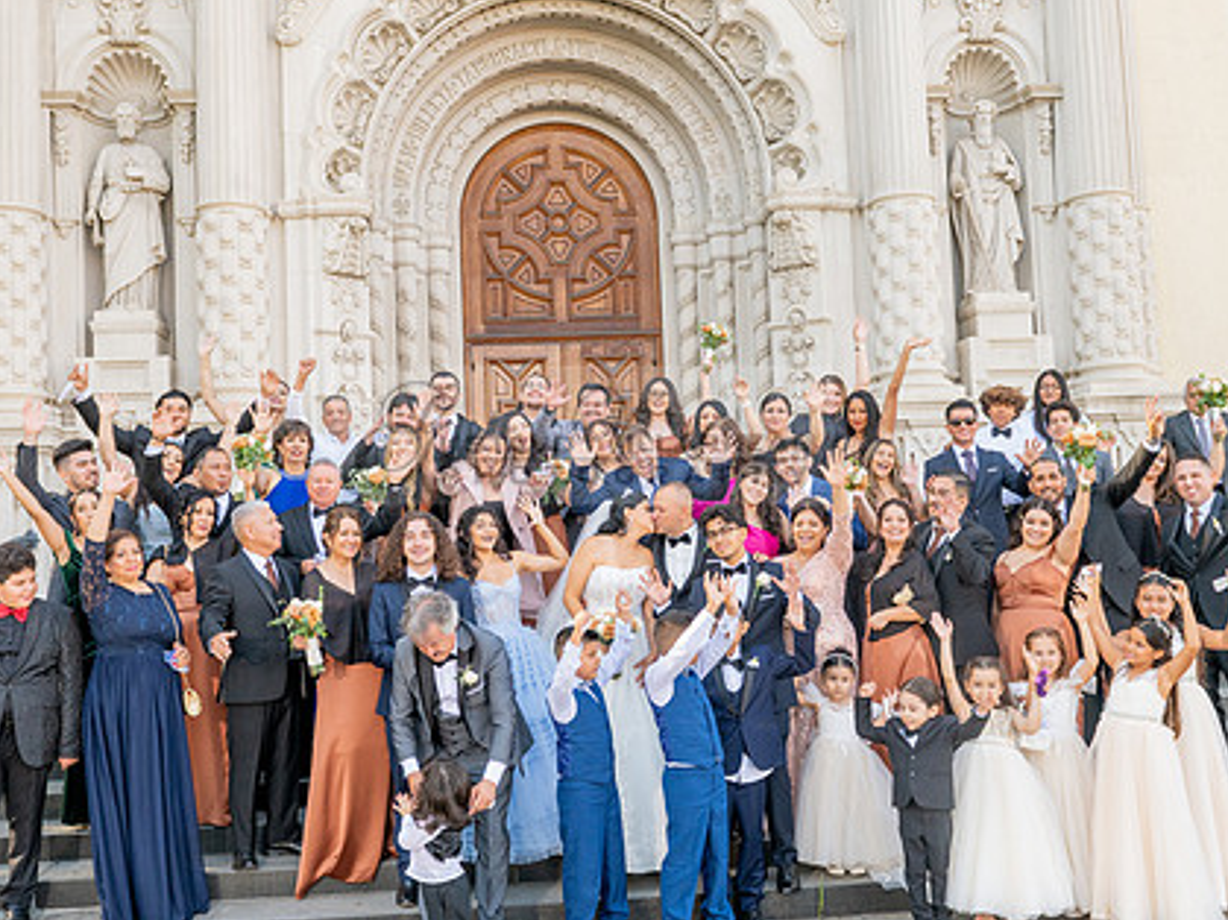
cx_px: 601
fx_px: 1419
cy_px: 459
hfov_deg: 46.8
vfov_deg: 35.9
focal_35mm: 40
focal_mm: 24
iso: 400
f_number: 5.6
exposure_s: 1/200
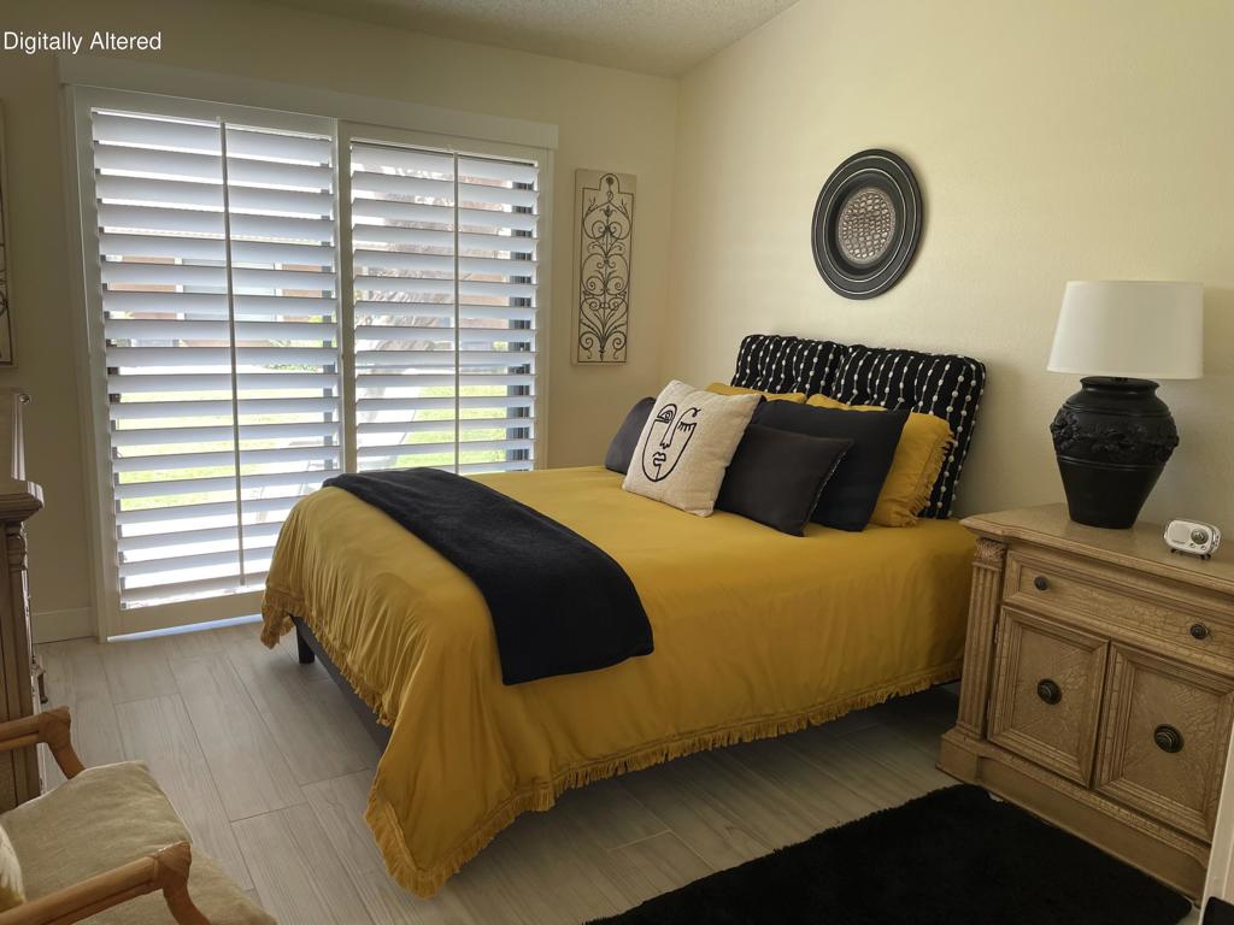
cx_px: 617
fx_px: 927
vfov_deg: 53.1
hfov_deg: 67.3
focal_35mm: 26
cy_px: 462
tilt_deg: -10.2
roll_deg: -2.0
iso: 50
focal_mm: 4.2
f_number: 1.6
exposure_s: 1/120
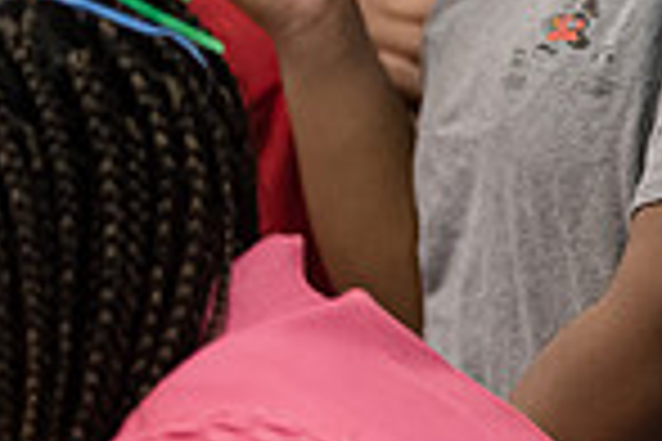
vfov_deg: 3.4
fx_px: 7392
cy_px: -169
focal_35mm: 402
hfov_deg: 5.0
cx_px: 1288
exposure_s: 1/200
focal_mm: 102
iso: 4000
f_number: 2.8
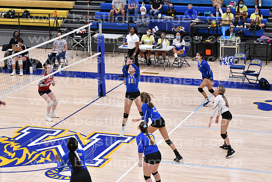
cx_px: 136
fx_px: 793
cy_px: 91
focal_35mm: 105
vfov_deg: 13.0
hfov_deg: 19.5
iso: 6400
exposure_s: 1/1000
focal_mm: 70
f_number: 3.2
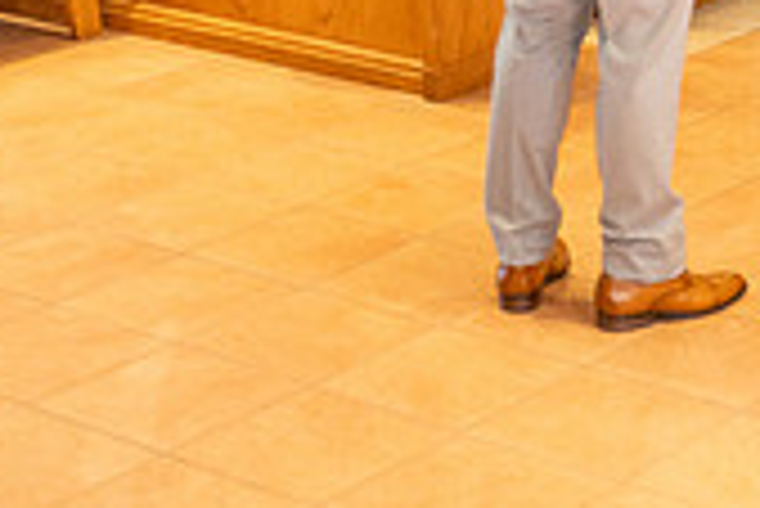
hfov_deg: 16.8
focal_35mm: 120
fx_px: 2535
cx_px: 697
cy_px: -200
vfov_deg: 11.1
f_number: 2.8
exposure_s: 1/160
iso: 1600
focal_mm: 35
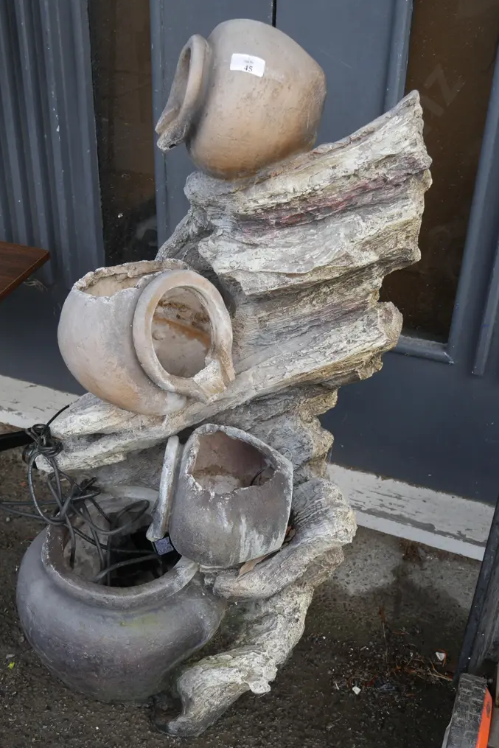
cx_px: 224
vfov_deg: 46.4
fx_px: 873
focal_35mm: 42
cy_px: 375
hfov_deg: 31.9
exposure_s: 1/100
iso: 200
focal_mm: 20
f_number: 4.4
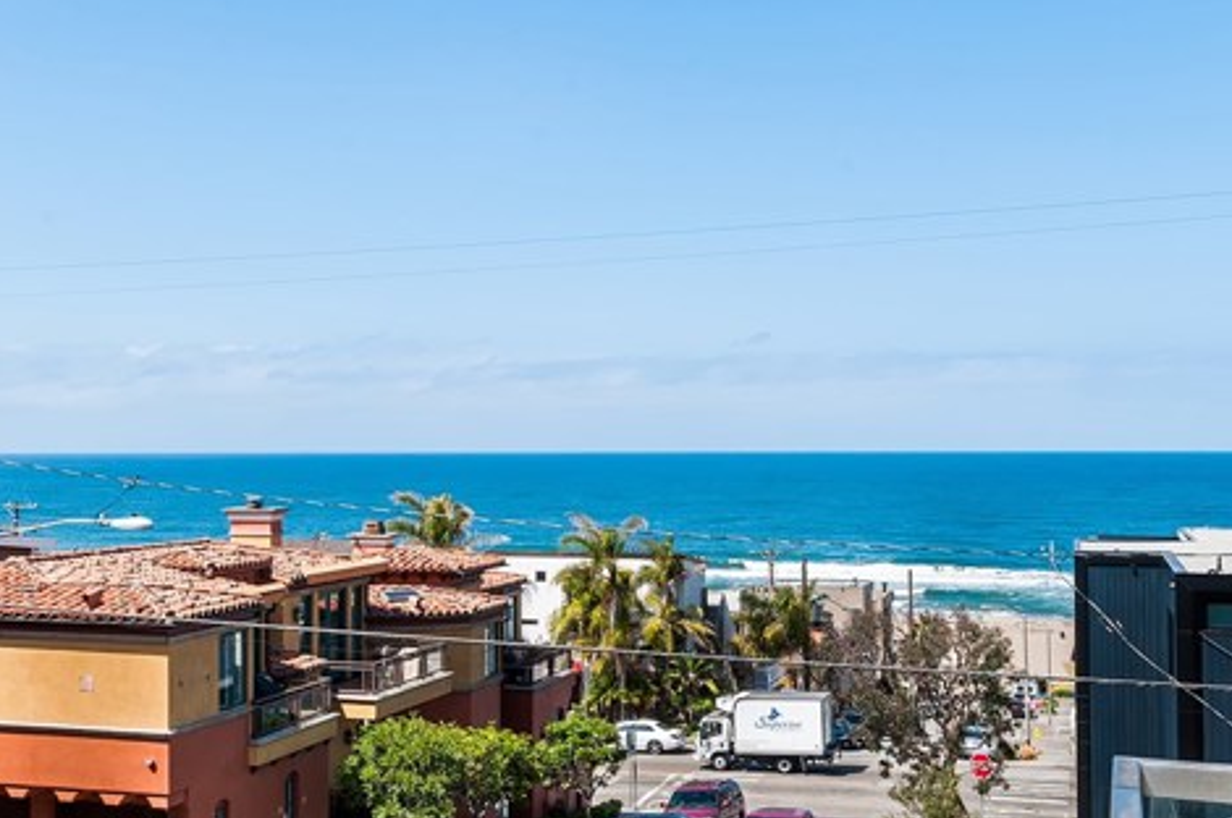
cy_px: 389
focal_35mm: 49
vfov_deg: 27.4
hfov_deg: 40.3
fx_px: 1675
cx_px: 519
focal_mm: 24
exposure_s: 1/160
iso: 200
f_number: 14
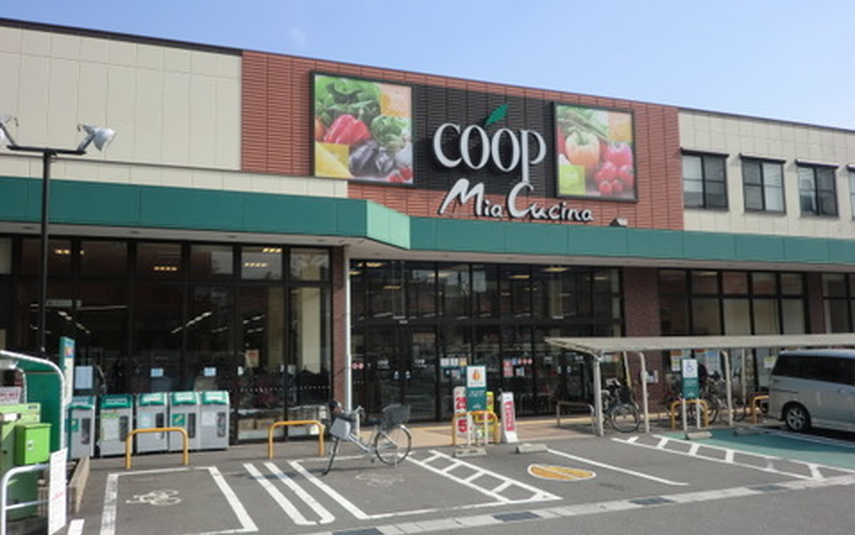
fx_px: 769
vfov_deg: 38.3
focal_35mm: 33
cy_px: 268
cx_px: 428
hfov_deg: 58.1
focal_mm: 5.64
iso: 50
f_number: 2.9
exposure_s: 1/800
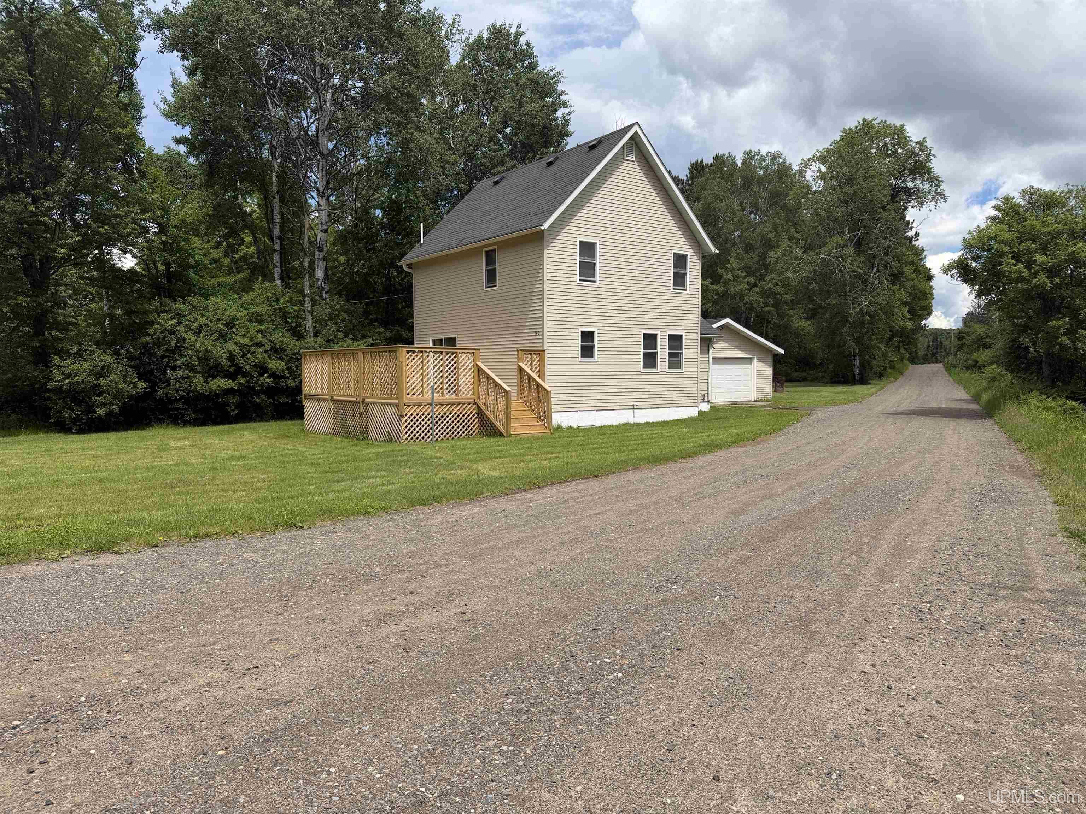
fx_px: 753
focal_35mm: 24
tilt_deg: -2.5
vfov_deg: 56.8
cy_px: 407
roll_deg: +0.0
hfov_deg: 71.6
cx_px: 543
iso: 80
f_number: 1.78
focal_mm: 6.76
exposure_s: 1/4405
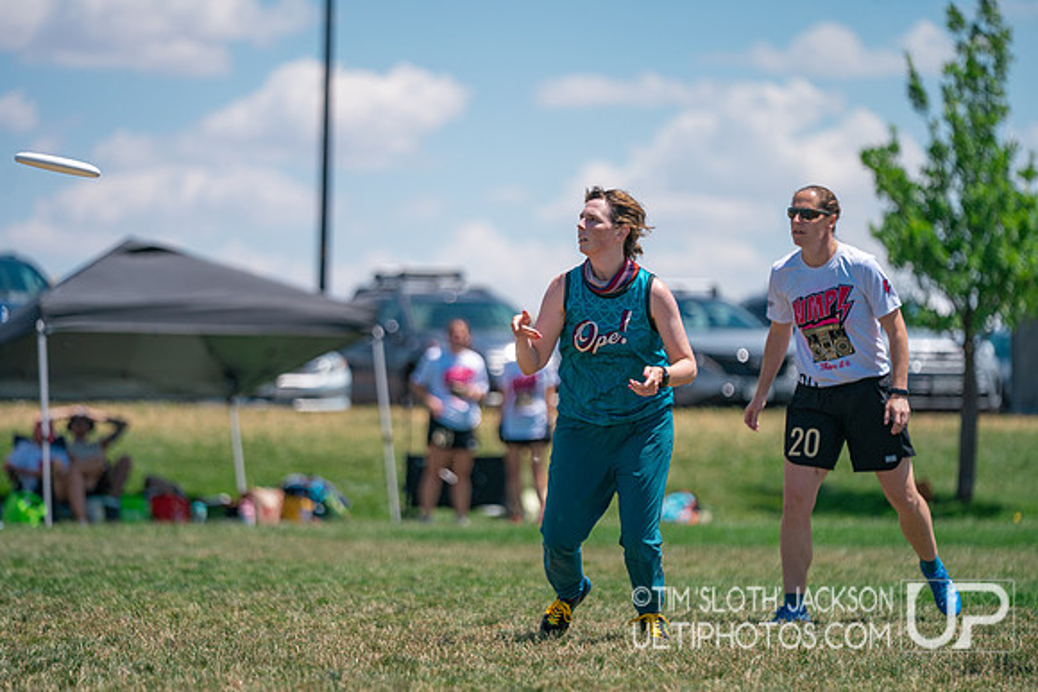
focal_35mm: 200
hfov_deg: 10.3
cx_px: 519
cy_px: 346
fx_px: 5768
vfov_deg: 6.9
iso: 200
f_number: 2.8
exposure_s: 1/3200
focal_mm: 200
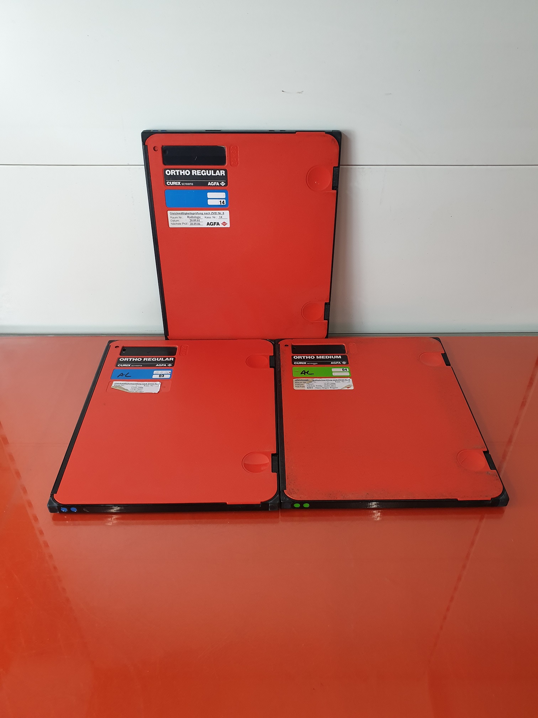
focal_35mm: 26
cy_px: 359
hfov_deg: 53.1
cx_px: 269
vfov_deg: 67.3
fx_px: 539
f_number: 2.4
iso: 125
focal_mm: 4.3
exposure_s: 1/50
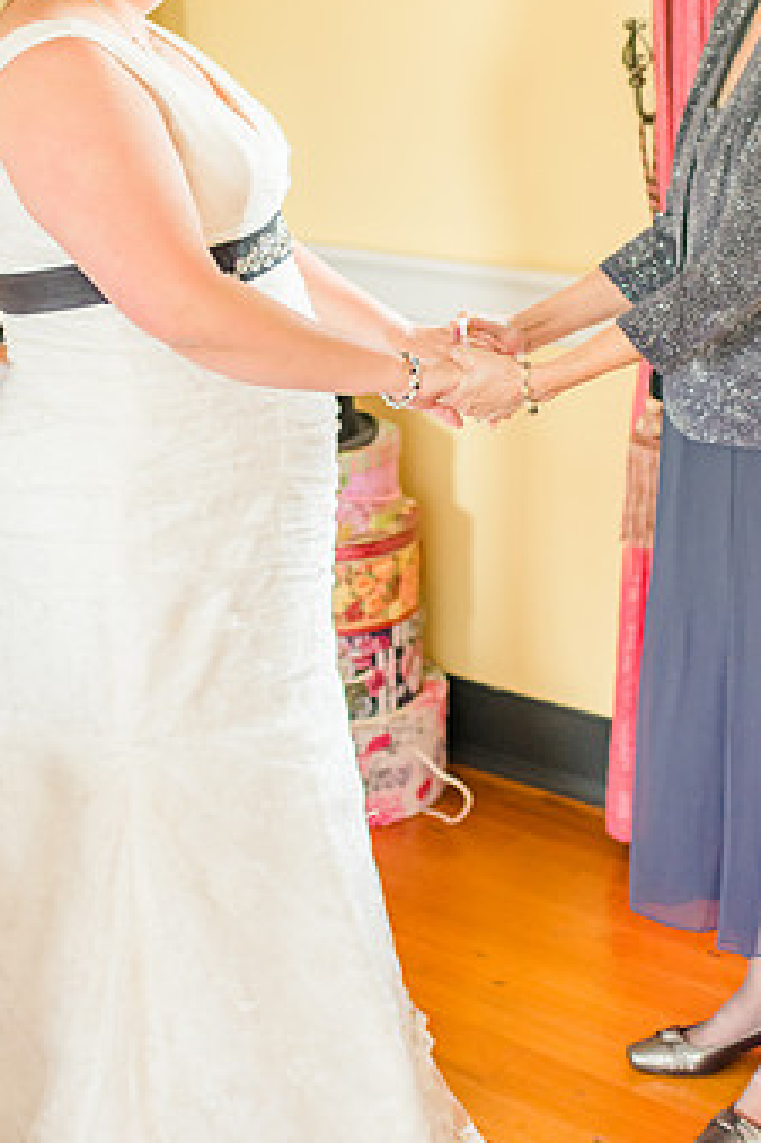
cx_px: 443
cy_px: 389
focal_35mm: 70
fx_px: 2222
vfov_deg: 28.7
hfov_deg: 19.4
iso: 800
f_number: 2
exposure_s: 1/100
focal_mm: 35
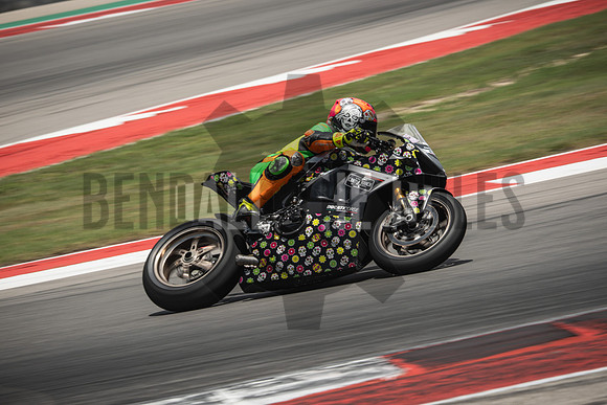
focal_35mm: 300
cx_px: 304
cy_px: 202
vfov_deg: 4.6
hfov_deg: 6.9
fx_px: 5059
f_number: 8
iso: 125
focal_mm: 200
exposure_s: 1/250
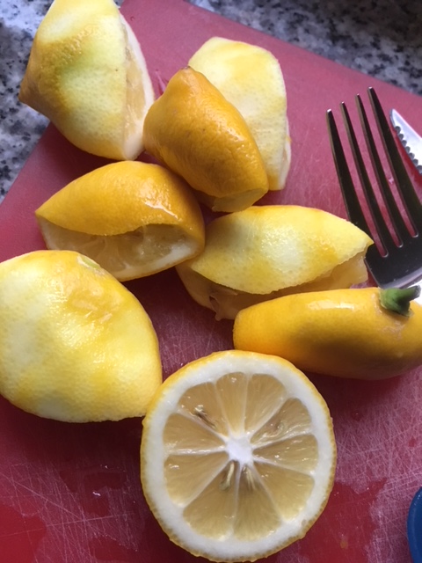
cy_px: 282
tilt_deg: -73.6
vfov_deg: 61.7
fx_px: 471
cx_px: 211
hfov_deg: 48.2
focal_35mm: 29
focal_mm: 4.15
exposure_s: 1/30
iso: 200
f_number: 2.2
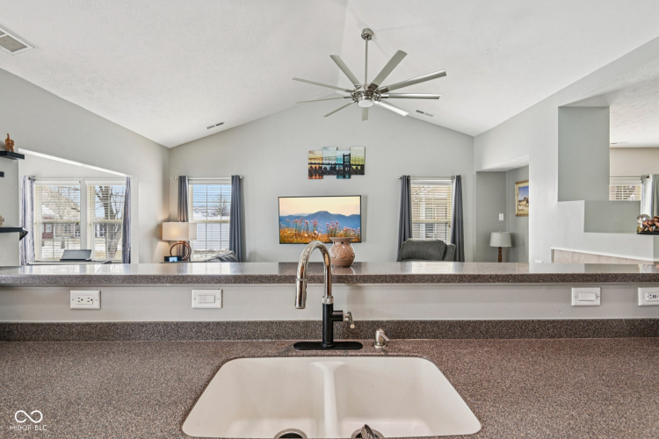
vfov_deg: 73.7
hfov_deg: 96.7
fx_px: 293
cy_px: 220
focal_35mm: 16
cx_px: 330
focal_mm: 16
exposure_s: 1/15
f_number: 8
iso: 180
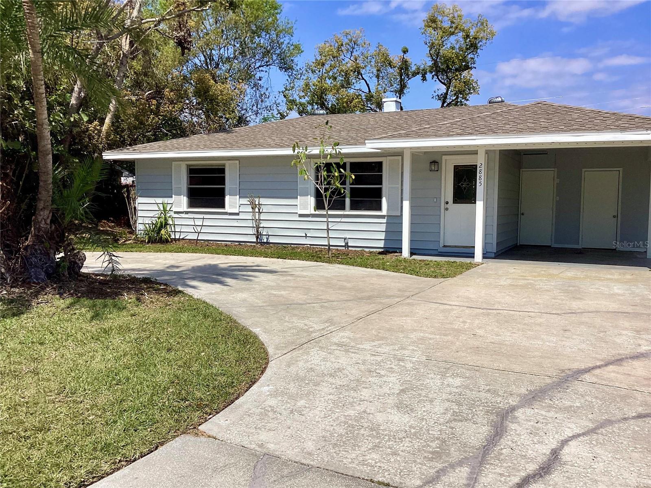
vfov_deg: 45.4
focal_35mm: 31
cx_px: 326
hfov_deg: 58.4
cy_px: 244
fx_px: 583
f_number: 2.4
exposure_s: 1/2551
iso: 25
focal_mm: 3.3
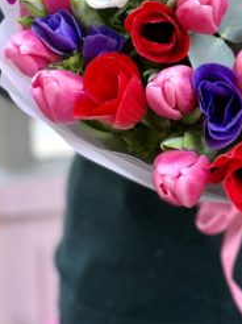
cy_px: -24
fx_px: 1559
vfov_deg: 11.7
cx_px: 210
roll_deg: +2.0
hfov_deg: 8.8
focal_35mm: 167
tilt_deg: -11.4
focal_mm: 9
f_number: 2.8
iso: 200
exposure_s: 1/121
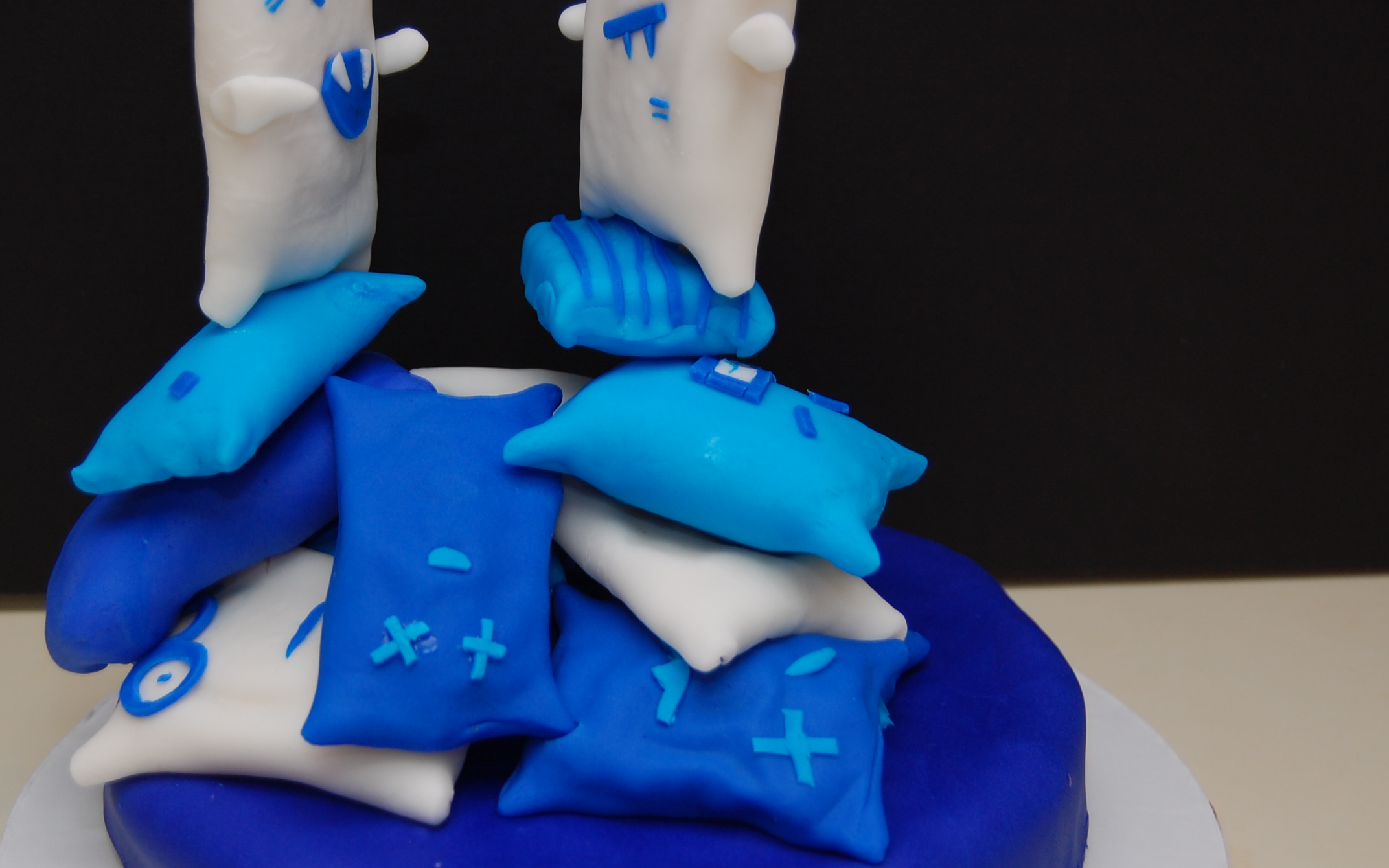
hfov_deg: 33.9
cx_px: 533
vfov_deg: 21.6
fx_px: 2271
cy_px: 441
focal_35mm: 60
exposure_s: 1/60
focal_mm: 28
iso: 200
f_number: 4.2
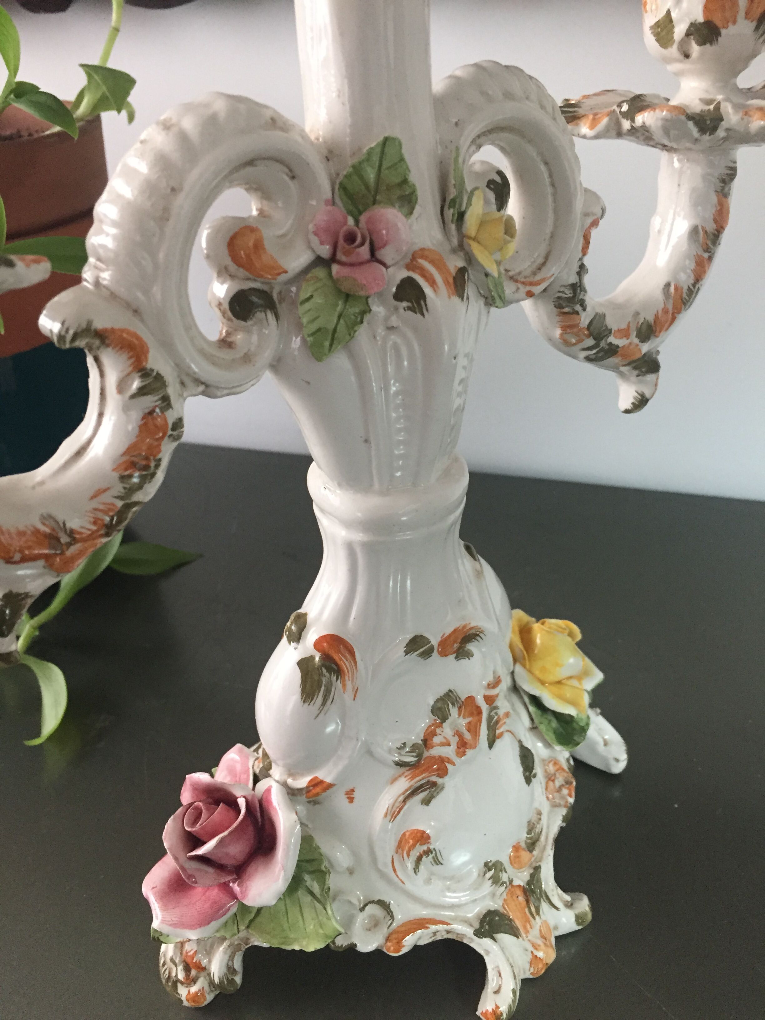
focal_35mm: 29
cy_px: 510
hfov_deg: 48.2
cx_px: 382
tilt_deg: -29.9
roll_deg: +3.6
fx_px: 855
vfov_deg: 61.7
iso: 200
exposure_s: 1/33
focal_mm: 4.15
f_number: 2.2
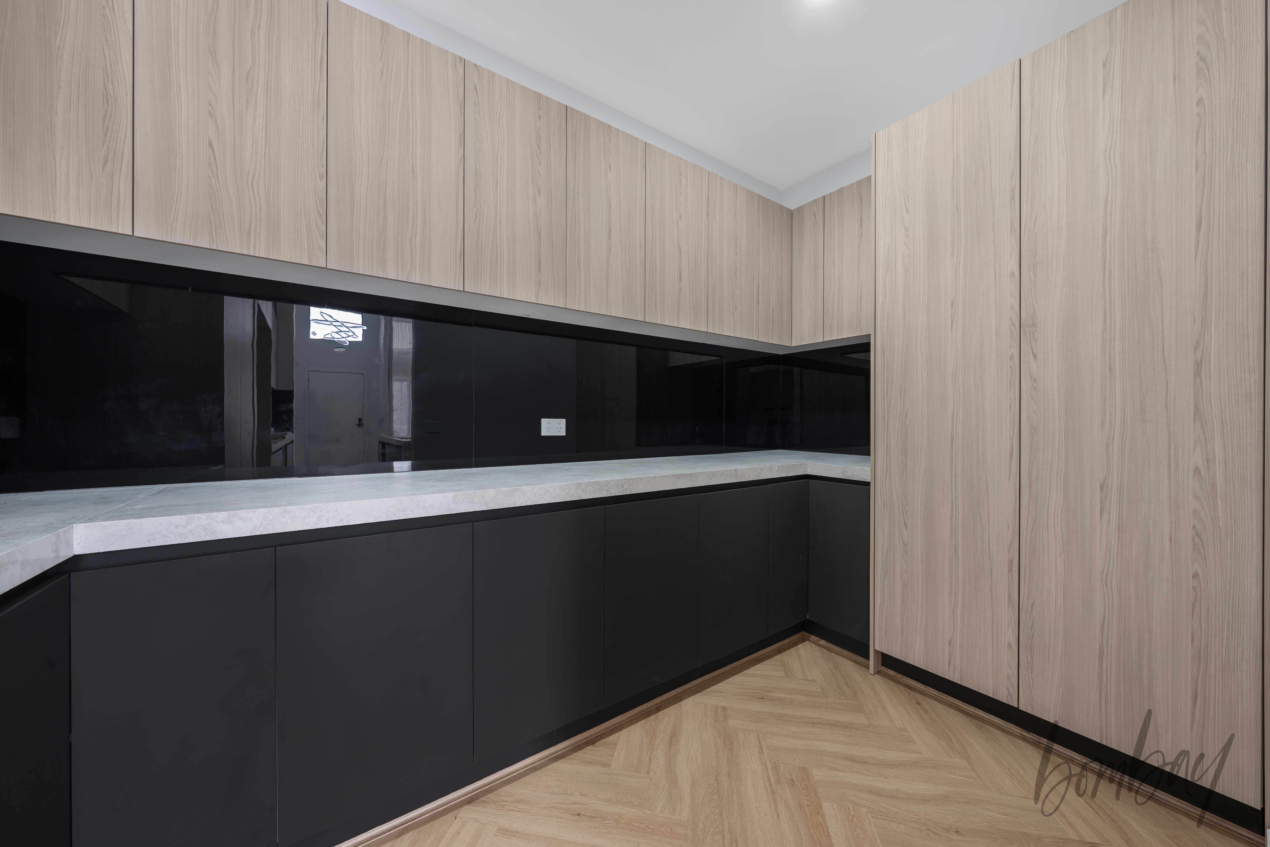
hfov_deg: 112.6
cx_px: 635
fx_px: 423
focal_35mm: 12
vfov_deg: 90.0
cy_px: 424
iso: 100
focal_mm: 12
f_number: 8
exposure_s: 1/2
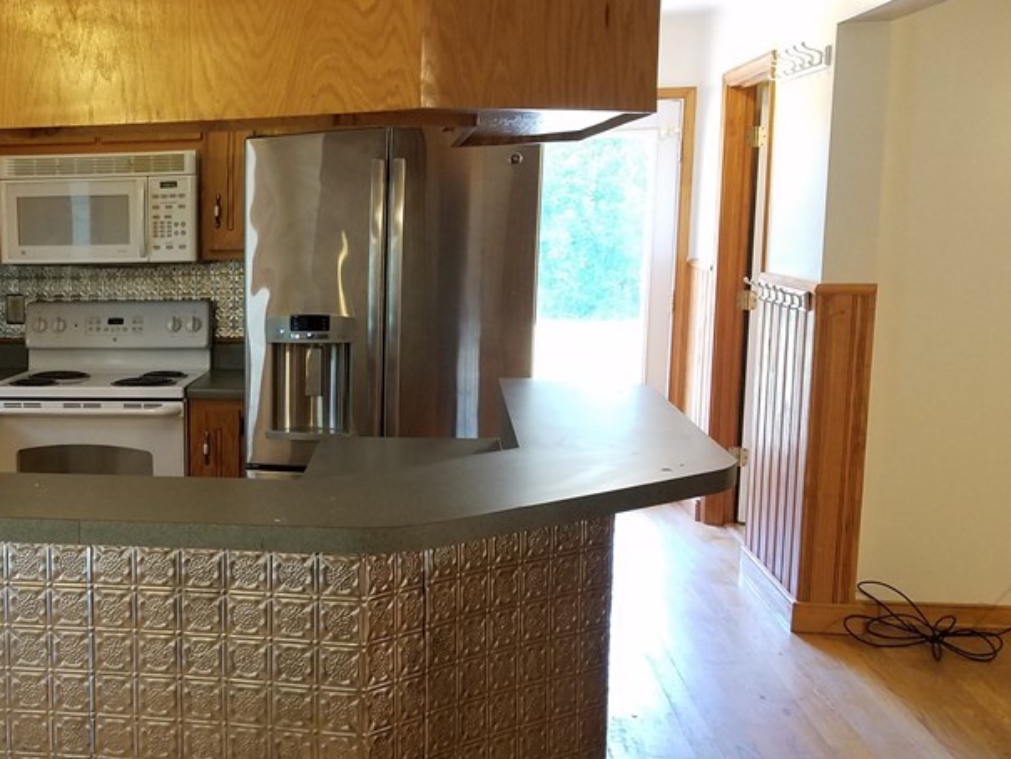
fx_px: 1285
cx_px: 170
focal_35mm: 44
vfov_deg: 32.8
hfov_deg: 40.7
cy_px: 441
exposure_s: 1/40
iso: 200
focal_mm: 4.2
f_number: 1.7
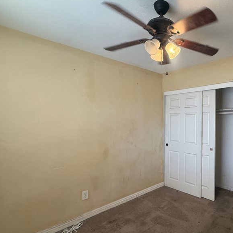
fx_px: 168
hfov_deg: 64.5
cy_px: 124
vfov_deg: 69.6
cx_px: 180
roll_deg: +0.1
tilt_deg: -0.9
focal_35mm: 22
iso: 250
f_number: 2.2
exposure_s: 1/120
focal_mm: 2.22
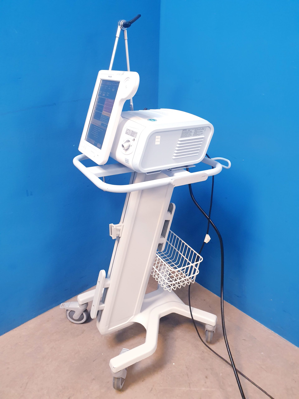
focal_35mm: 26
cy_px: 200
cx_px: 150
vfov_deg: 67.3
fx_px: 299
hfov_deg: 53.1
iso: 250
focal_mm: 4.3
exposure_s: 1/50
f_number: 2.4
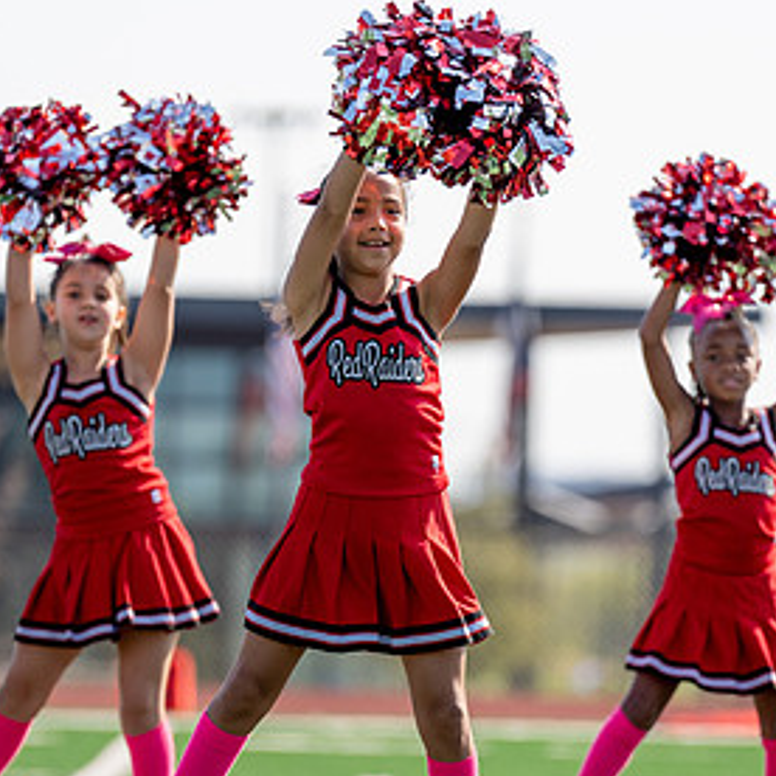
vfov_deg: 4.6
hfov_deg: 4.6
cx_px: 422
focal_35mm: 383
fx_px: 9714
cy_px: 529
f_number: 2.8
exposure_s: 1/1250
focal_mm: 200
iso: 100
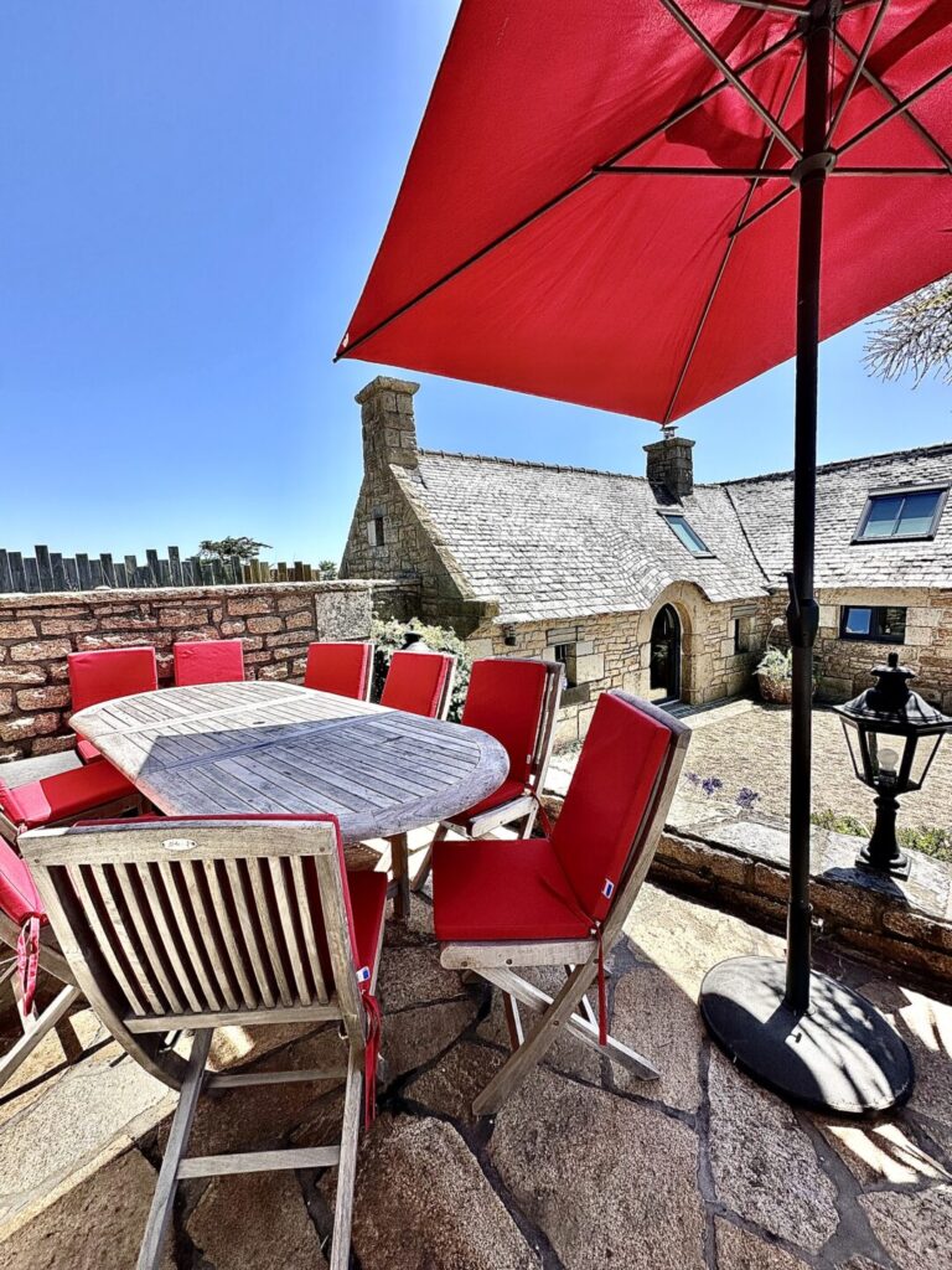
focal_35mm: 14
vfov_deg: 102.1
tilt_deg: -7.0
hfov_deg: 85.7
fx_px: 513
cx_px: 476
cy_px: 635
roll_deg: +1.8
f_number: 2.2
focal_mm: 2.22
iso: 50
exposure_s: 1/1715
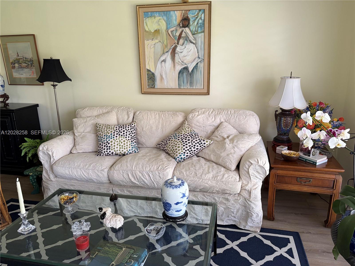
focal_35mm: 26
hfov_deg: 67.3
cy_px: 133
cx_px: 178
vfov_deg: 53.1
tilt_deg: -15.6
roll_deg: +1.7
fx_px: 267
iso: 125
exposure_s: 1/122
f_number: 1.6
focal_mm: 5.96
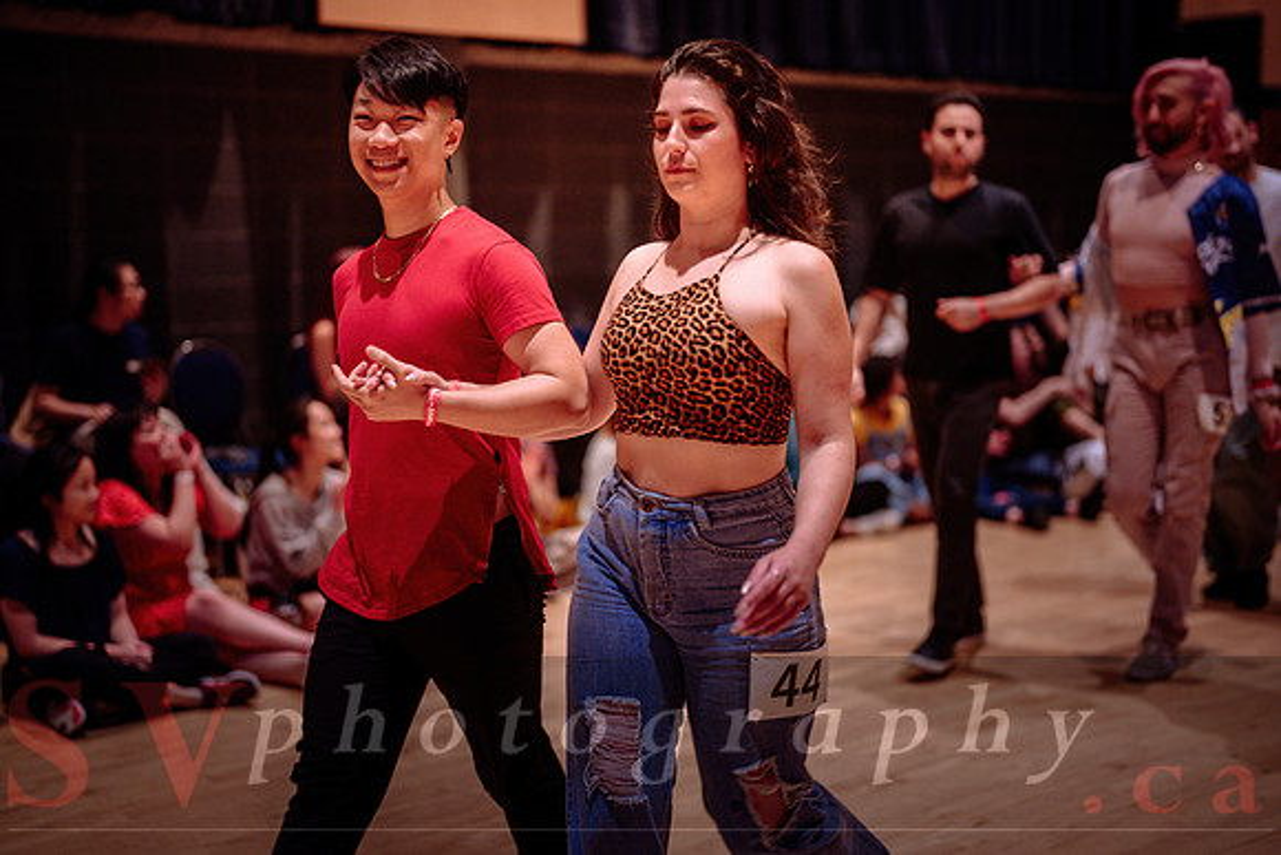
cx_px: 640
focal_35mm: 50
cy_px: 428
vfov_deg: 27.0
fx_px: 1779
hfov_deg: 39.6
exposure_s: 1/250
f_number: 1.2
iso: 1600
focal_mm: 50
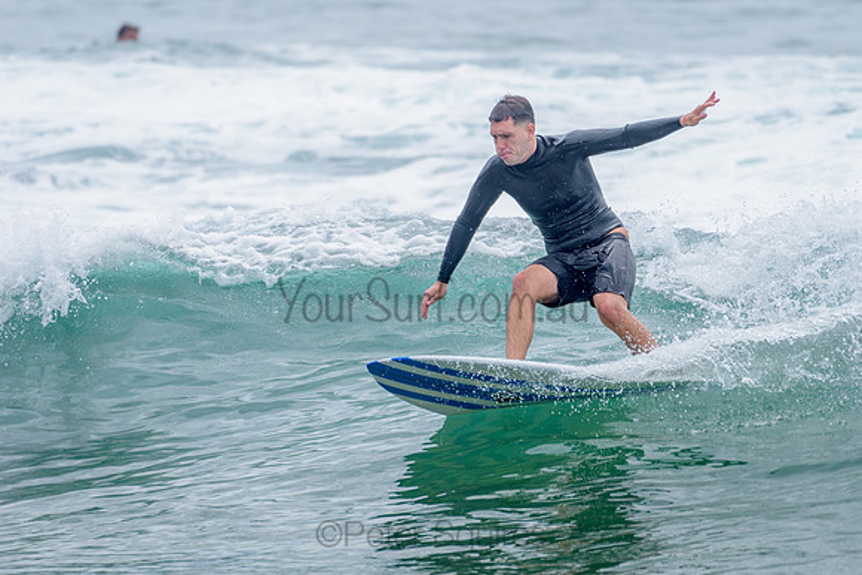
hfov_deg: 3.4
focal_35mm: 613
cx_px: 524
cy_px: 296
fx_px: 14683
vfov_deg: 2.2
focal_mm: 500
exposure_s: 1/2000
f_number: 5.6
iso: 220
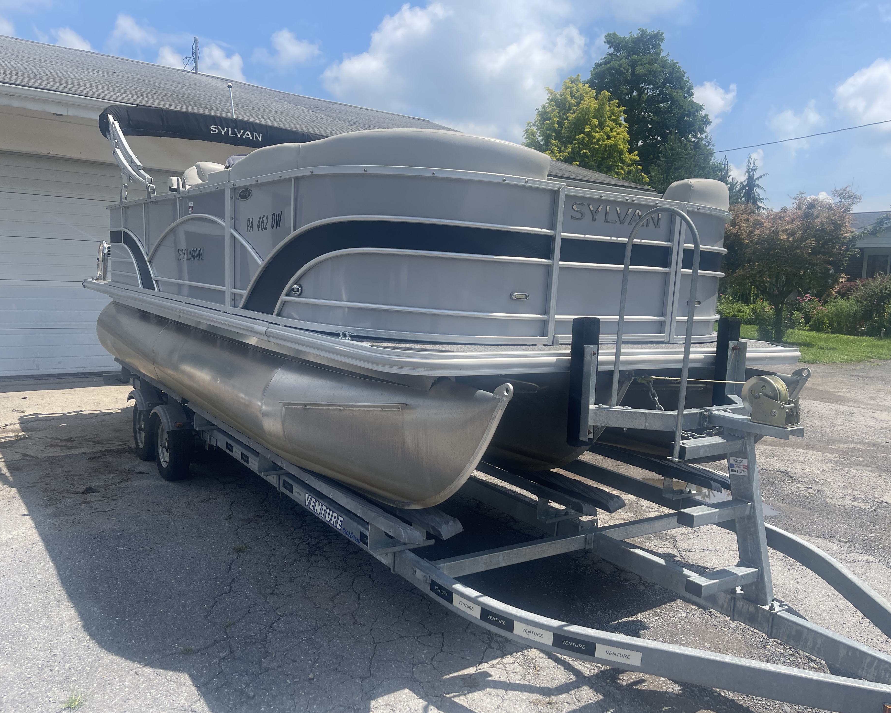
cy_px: 368
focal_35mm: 27
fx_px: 712
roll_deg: -2.7
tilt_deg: -9.1
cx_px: 464
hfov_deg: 64.0
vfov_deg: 53.2
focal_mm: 5.1
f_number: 1.6
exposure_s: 1/2717
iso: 32
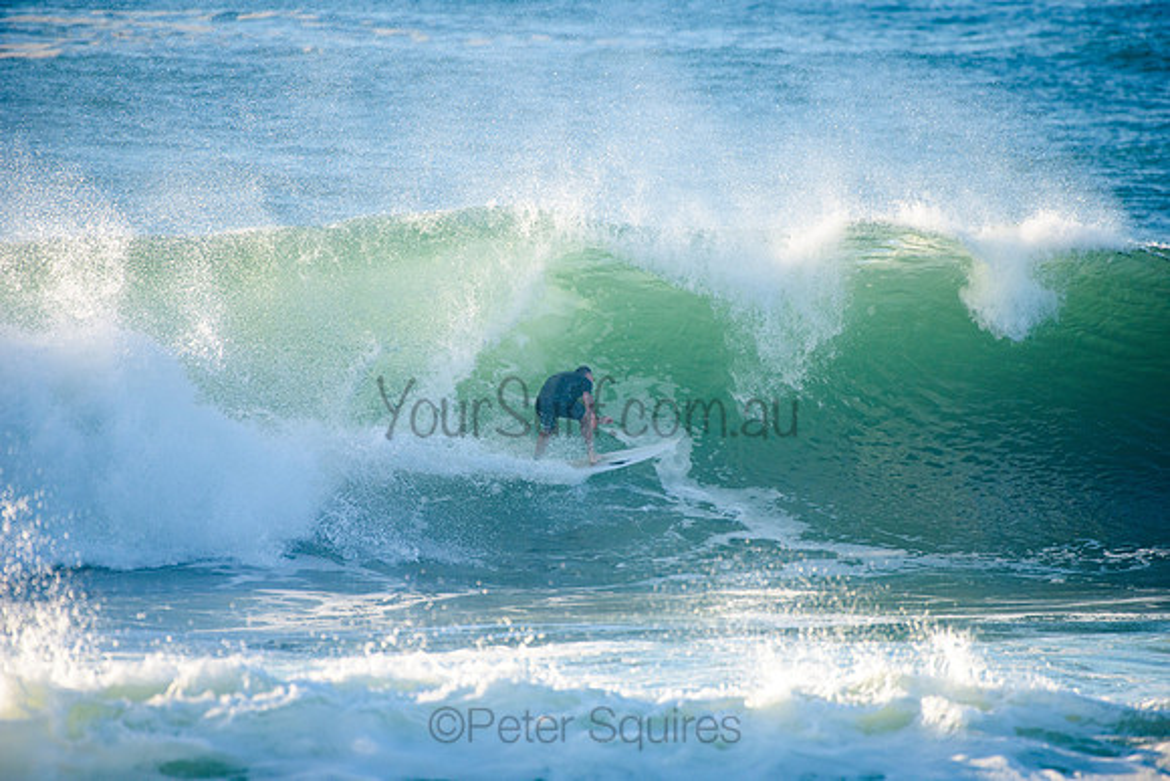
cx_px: 585
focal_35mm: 500
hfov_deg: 4.1
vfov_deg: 2.8
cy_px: 390
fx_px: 16256
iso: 400
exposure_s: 1/1600
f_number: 5.6
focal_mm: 500
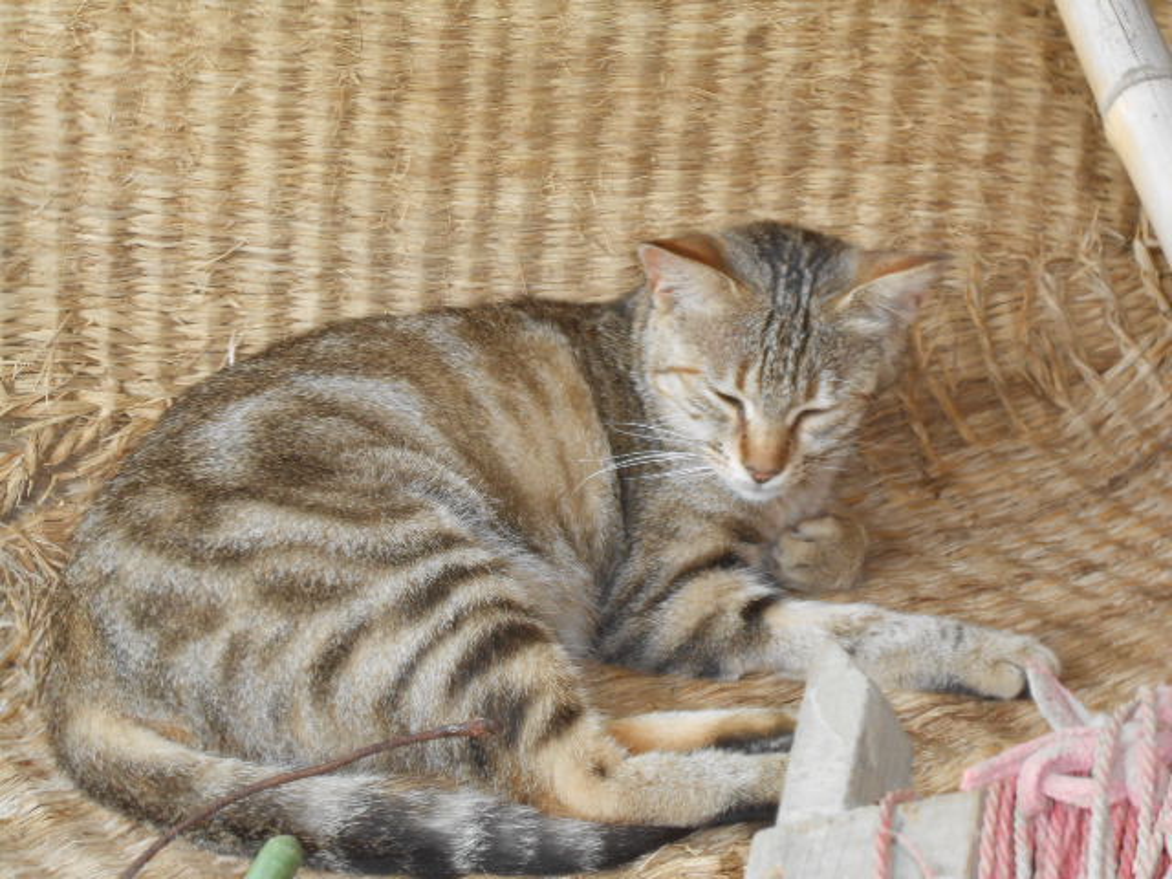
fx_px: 4029
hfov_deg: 16.6
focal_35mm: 119
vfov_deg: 12.5
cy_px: 440
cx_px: 586
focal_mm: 21.2
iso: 200
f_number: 5.5
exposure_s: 1/60
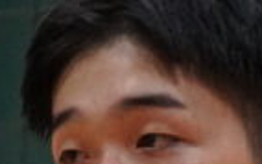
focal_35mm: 1716
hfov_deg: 1.2
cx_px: 212
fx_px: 12263
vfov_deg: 0.8
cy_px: 393
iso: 6400
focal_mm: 156
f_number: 6.3
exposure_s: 1/200
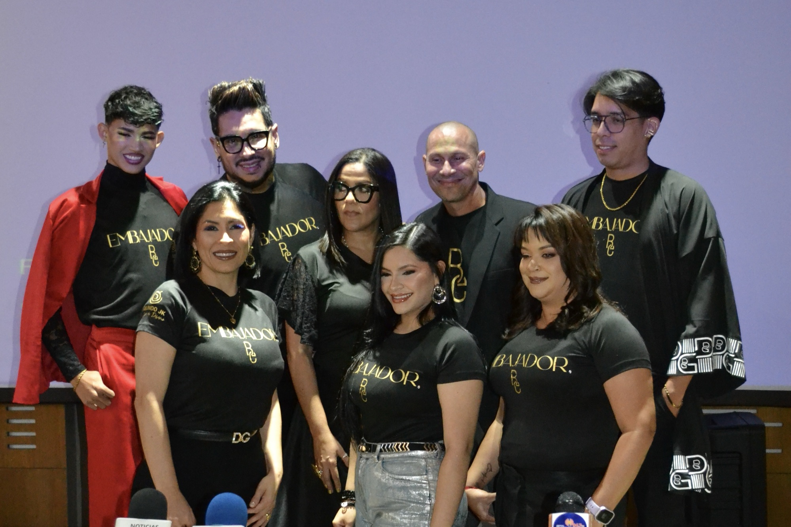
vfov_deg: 36.9
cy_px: 264
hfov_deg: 53.1
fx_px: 791
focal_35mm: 36
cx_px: 396
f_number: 4
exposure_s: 1/125
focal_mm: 24
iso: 3200
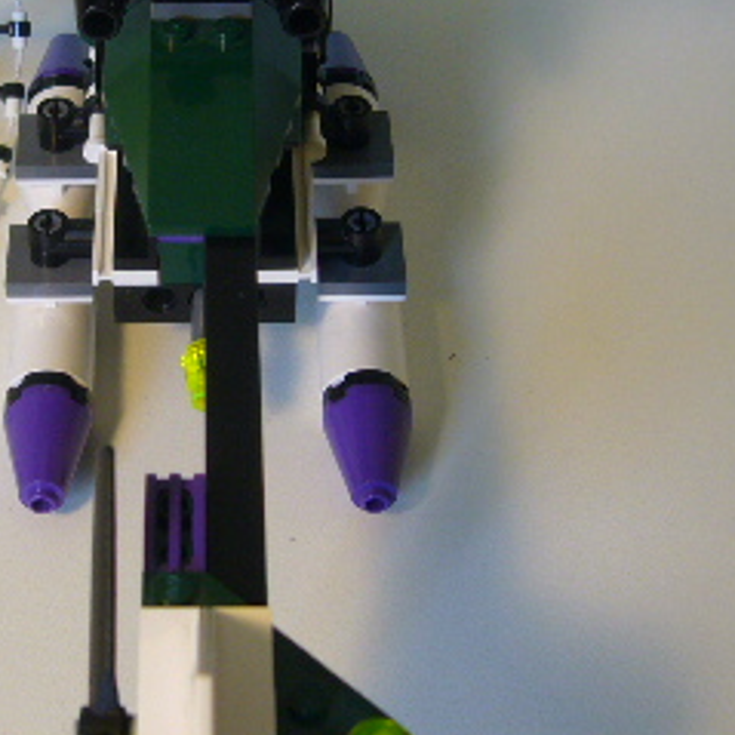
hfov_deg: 20.7
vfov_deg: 20.8
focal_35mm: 83
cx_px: 169
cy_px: 228
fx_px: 1994
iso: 100
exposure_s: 1/50
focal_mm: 5.8
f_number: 2.8
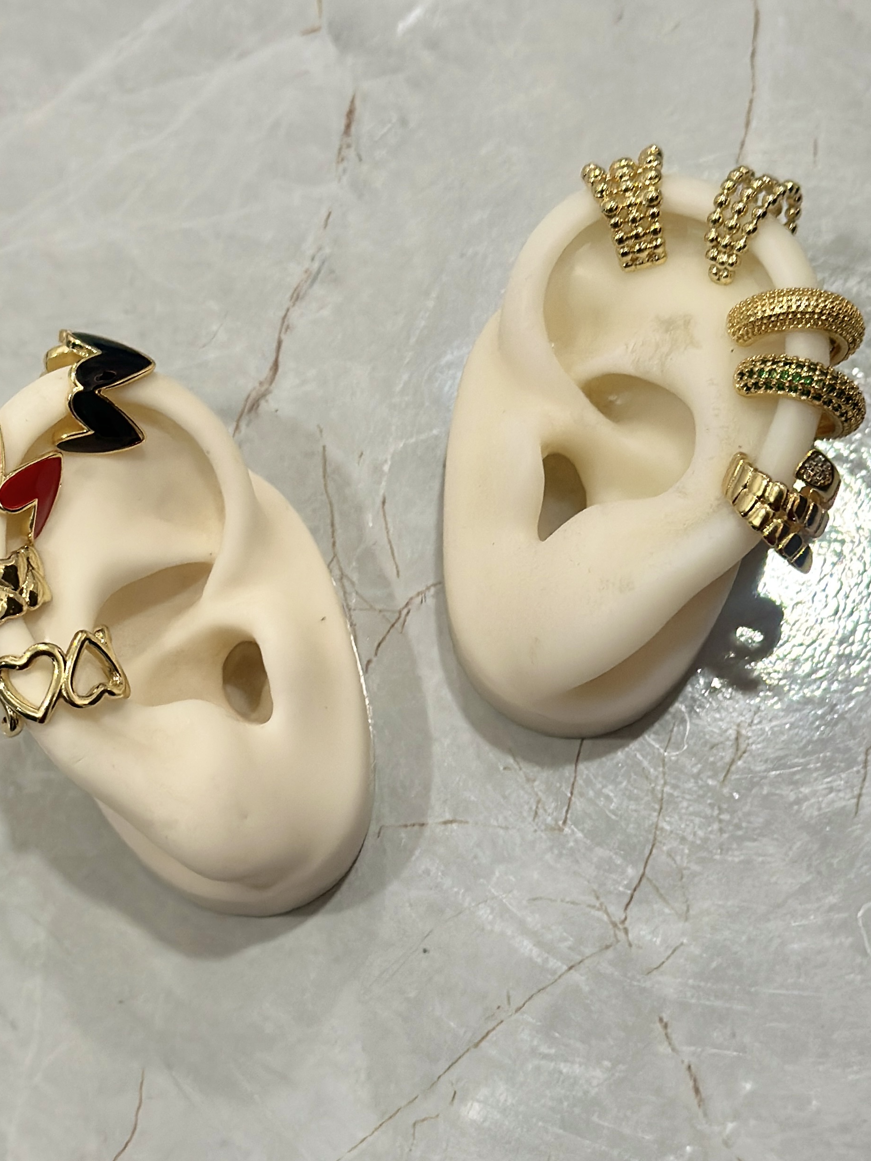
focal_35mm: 56
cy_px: 504
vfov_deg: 34.3
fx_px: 1879
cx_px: 412
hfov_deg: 26.1
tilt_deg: -76.8
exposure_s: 1/120
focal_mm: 6.86
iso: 200
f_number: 1.78
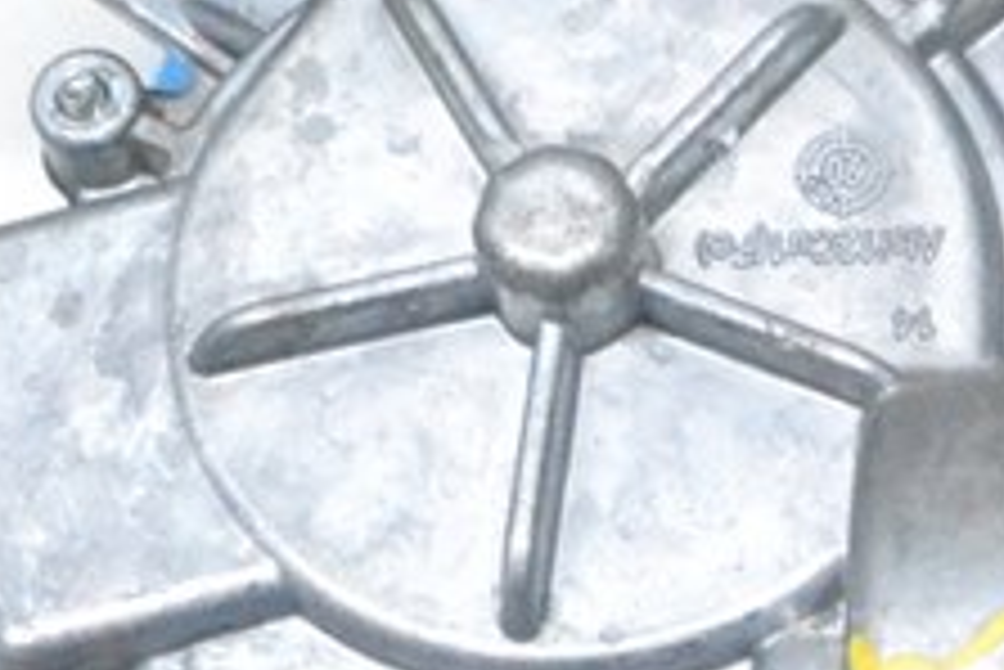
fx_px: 6139
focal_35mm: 220
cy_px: 164
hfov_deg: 9.1
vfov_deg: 6.2
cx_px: 1535
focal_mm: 32
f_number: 10
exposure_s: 1/125
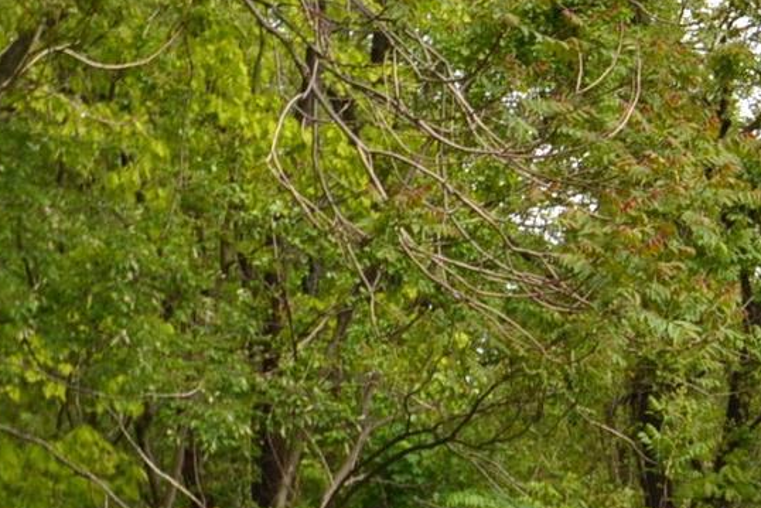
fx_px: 2897
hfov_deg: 14.3
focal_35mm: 137
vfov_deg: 10.0
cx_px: 1020
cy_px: 408
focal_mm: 24
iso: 100
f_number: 5.6
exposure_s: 1/200
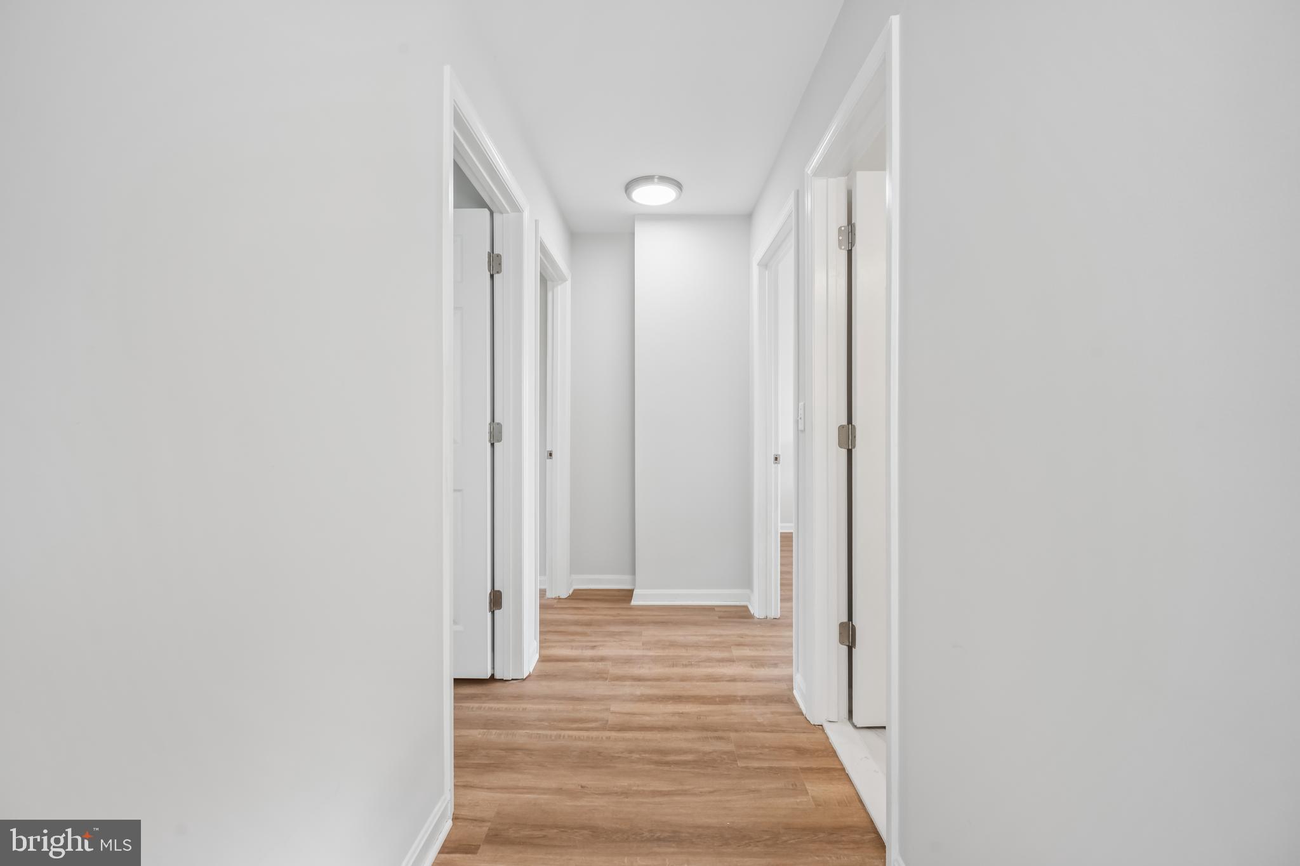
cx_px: 650
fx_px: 505
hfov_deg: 104.3
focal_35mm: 14
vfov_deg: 81.2
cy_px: 433
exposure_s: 1/25
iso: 320
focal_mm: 14
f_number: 8
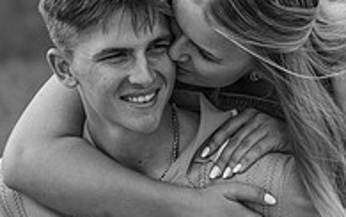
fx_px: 2434
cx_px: 55
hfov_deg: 8.1
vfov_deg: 5.1
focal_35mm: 258
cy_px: 127
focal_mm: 85
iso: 200
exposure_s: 1/1600
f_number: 3.2
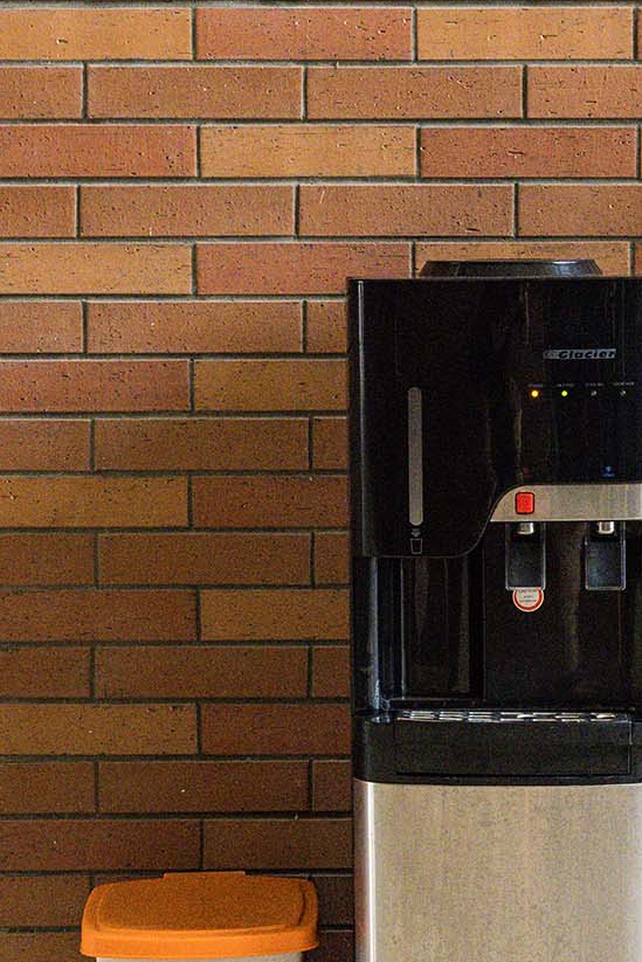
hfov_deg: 13.0
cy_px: 643
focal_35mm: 105
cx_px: 299
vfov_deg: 19.4
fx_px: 2807
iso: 11400
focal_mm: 60
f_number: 9
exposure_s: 1/400
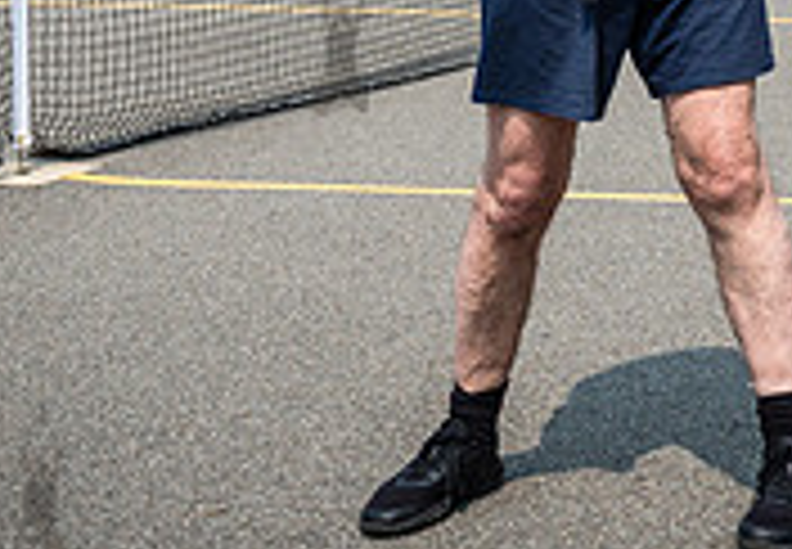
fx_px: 2294
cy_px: -102
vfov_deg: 13.3
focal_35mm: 103
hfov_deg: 17.8
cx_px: 1139
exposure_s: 1/1600
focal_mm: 26
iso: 200
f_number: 4.5
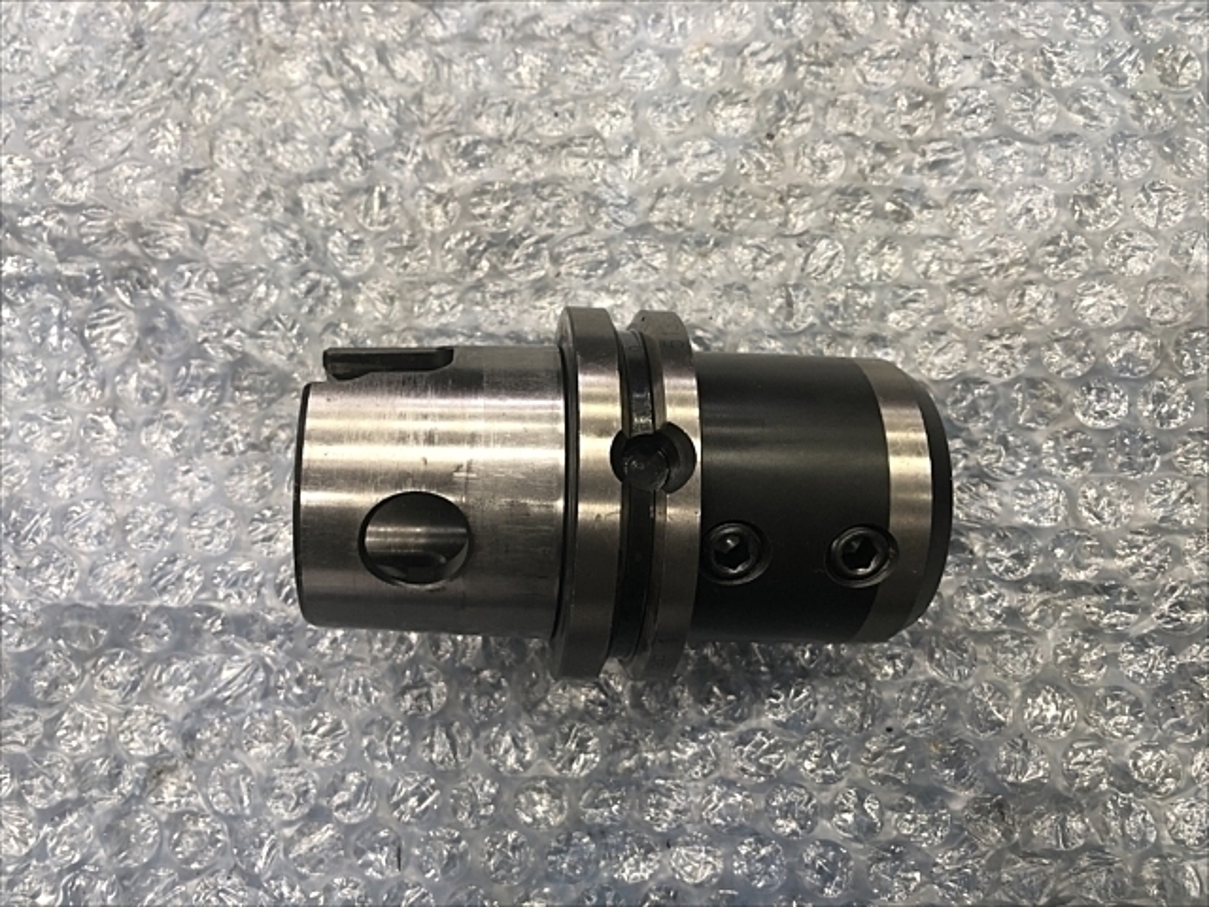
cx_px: 604
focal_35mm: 28
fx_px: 978
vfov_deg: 49.7
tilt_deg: -83.6
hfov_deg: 63.4
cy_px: 454
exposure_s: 1/20
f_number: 1.8
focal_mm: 3.99
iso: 40
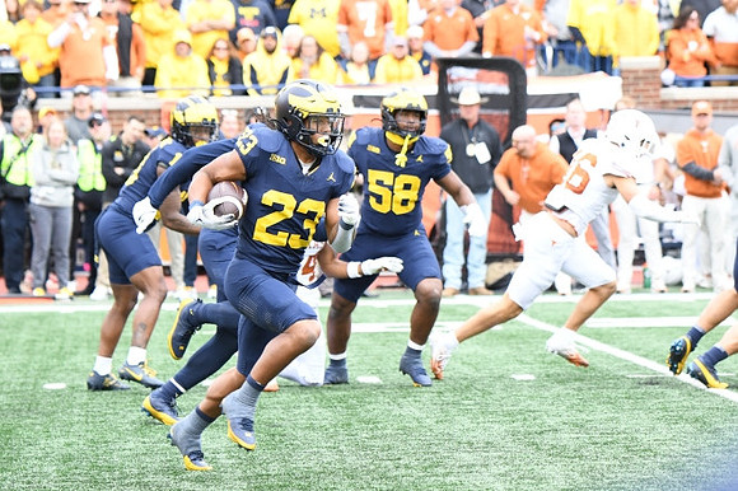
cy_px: 246
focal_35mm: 292
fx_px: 5982
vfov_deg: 4.7
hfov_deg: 7.1
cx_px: 369
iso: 1250
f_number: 5.3
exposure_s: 1/1000
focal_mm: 195
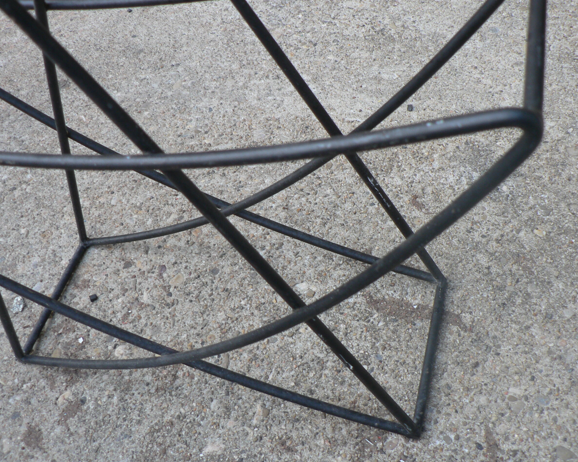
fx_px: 650
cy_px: 228
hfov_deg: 47.9
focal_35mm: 38
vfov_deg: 39.2
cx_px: 293
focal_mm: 6
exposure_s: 1/40
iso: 80
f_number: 2.8
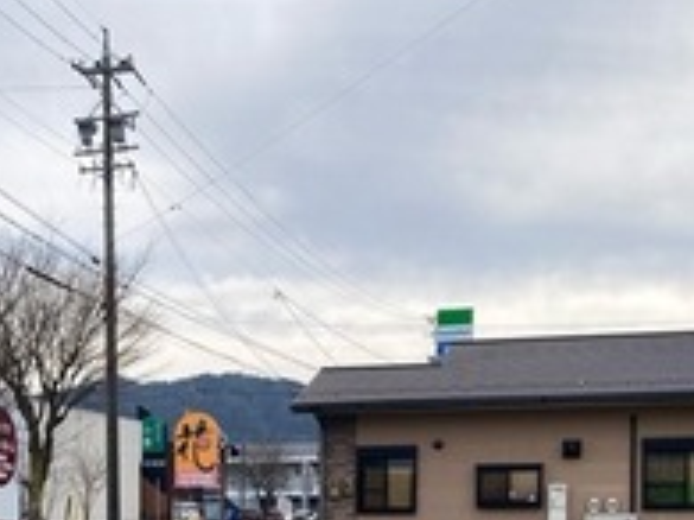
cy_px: 595
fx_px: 1382
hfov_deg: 27.6
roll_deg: -0.1
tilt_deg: -1.9
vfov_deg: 20.2
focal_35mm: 69
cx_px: 142
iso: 20
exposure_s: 1/2208
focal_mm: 3.99
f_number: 1.8
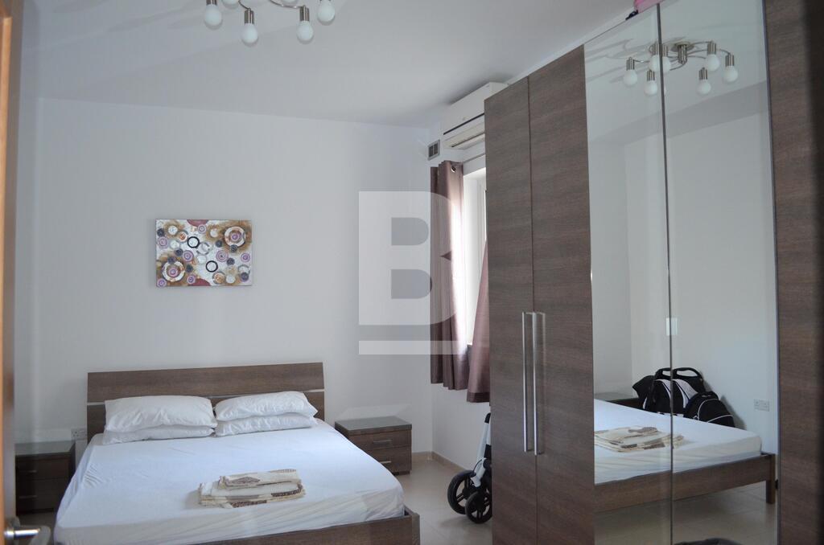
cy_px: 272
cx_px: 412
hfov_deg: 67.5
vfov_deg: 47.7
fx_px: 617
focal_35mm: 27
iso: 2000
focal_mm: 18
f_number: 3.5
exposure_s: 1/60
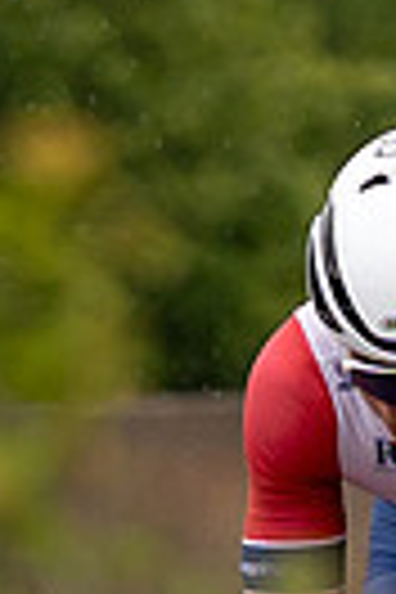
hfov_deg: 0.5
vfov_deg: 0.8
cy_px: 588
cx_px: 525
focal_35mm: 2501
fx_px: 41263
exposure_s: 1/1000
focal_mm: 171
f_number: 3.5
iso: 250
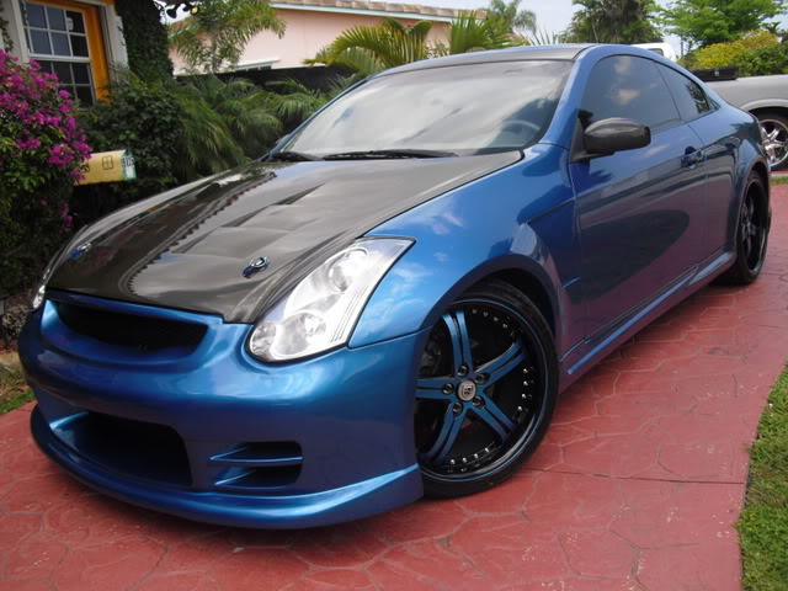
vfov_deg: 39.7
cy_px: 296
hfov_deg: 51.4
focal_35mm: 36
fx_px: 820
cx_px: 394
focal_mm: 6.3
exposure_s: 1/100
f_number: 7.8
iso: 100
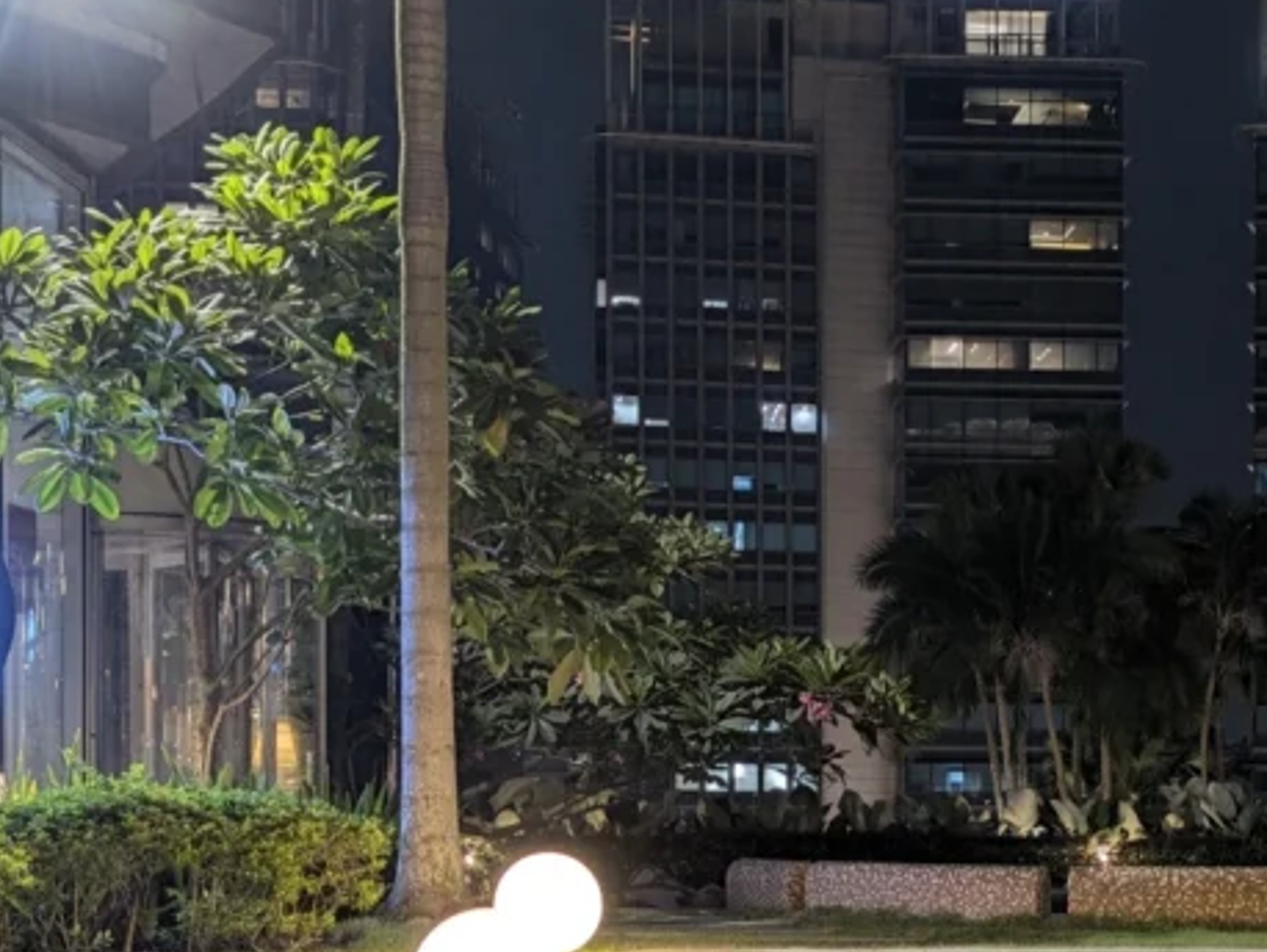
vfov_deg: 22.1
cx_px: 1118
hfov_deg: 28.7
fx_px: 2380
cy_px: 832
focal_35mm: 65
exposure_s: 1/25
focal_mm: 6.9
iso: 139
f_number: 1.68
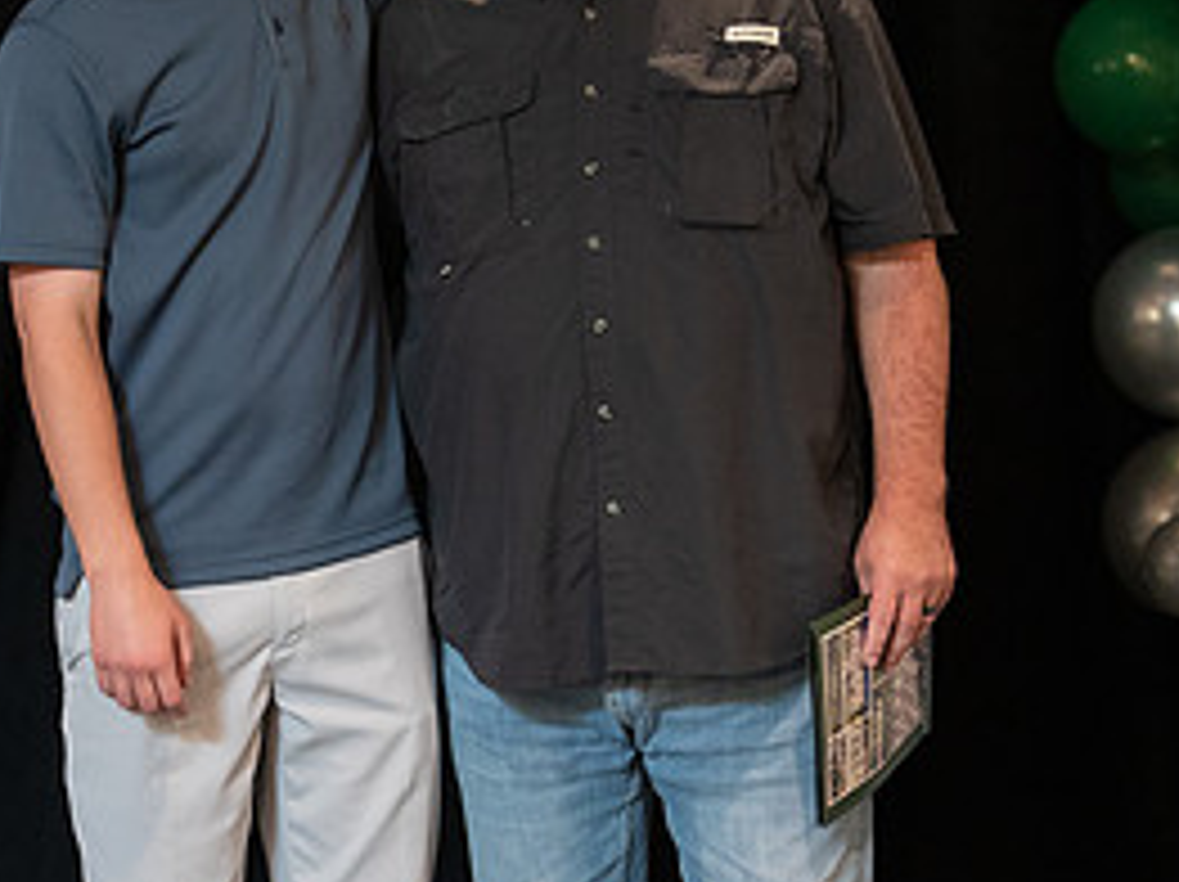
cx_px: 443
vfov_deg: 11.8
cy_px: 522
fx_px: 4254
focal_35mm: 125
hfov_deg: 15.8
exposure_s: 1/320
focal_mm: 50
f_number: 1.2
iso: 1600
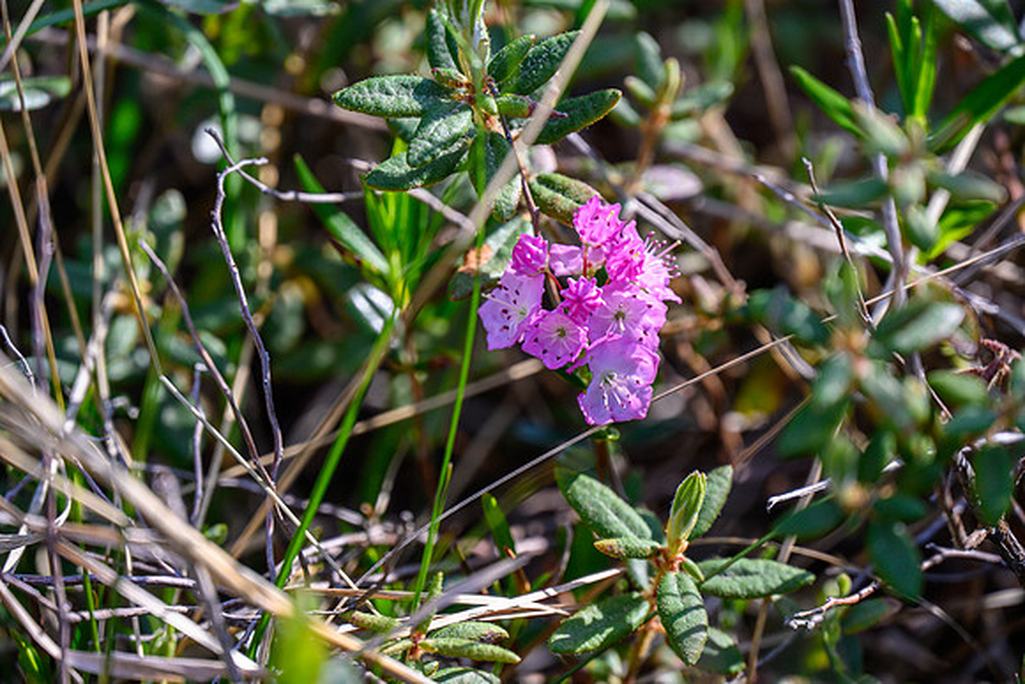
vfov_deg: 6.9
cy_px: 342
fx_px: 5696
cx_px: 512
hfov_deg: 10.3
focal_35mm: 200
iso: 800
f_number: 6.3
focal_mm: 200
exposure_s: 1/400
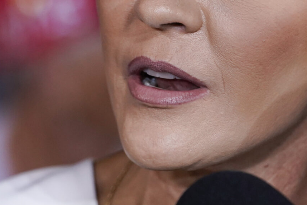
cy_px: 19
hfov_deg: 4.1
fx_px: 4280
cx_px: 78
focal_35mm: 502
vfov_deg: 2.7
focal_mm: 168
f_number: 3.5
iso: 2000
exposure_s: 1/500
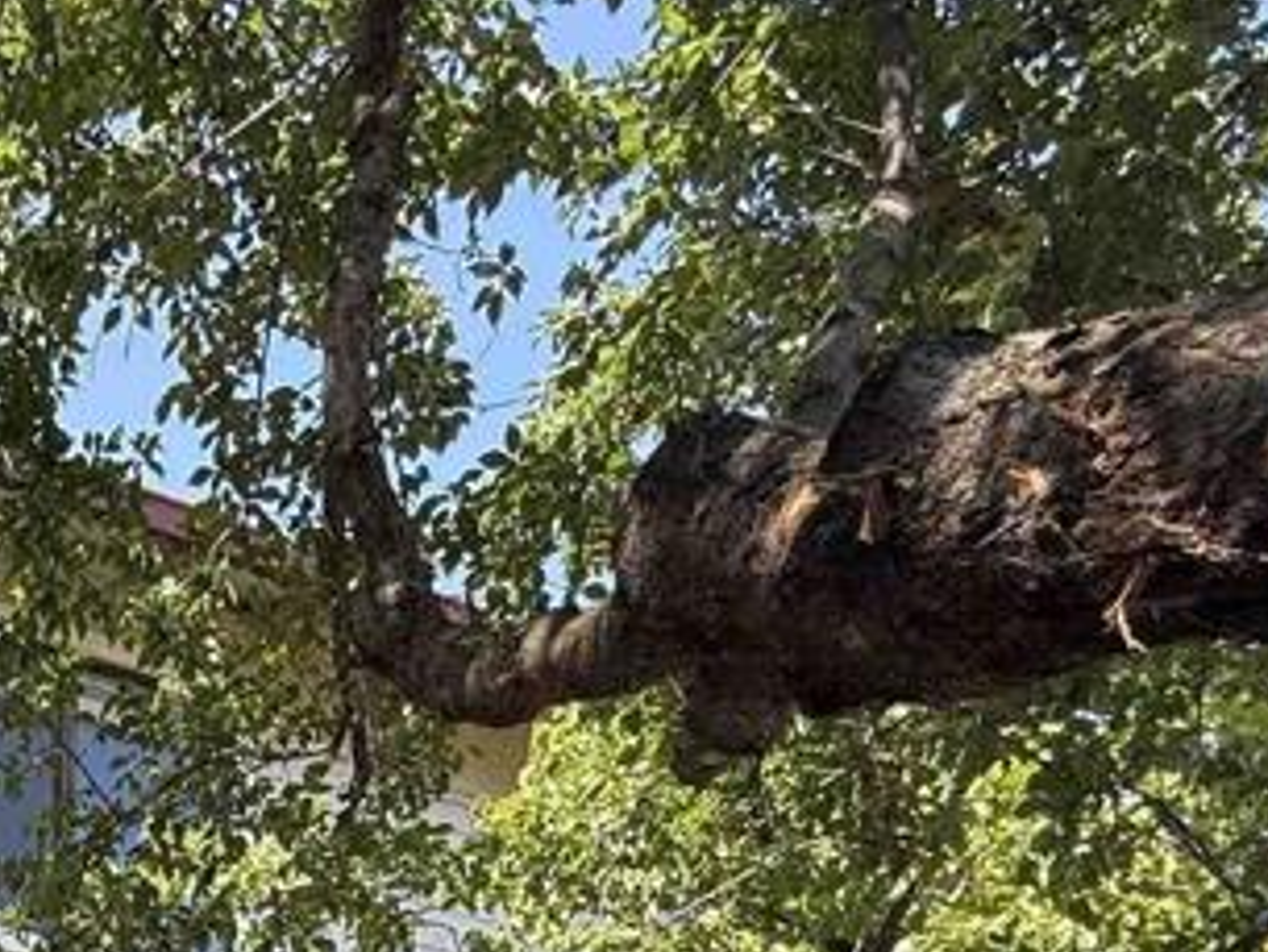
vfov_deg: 24.8
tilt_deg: +10.4
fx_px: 1722
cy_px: 1376
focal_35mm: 47
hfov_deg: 32.9
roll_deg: -3.1
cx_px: -270
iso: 50
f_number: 2.2
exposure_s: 1/248
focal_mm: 2.22
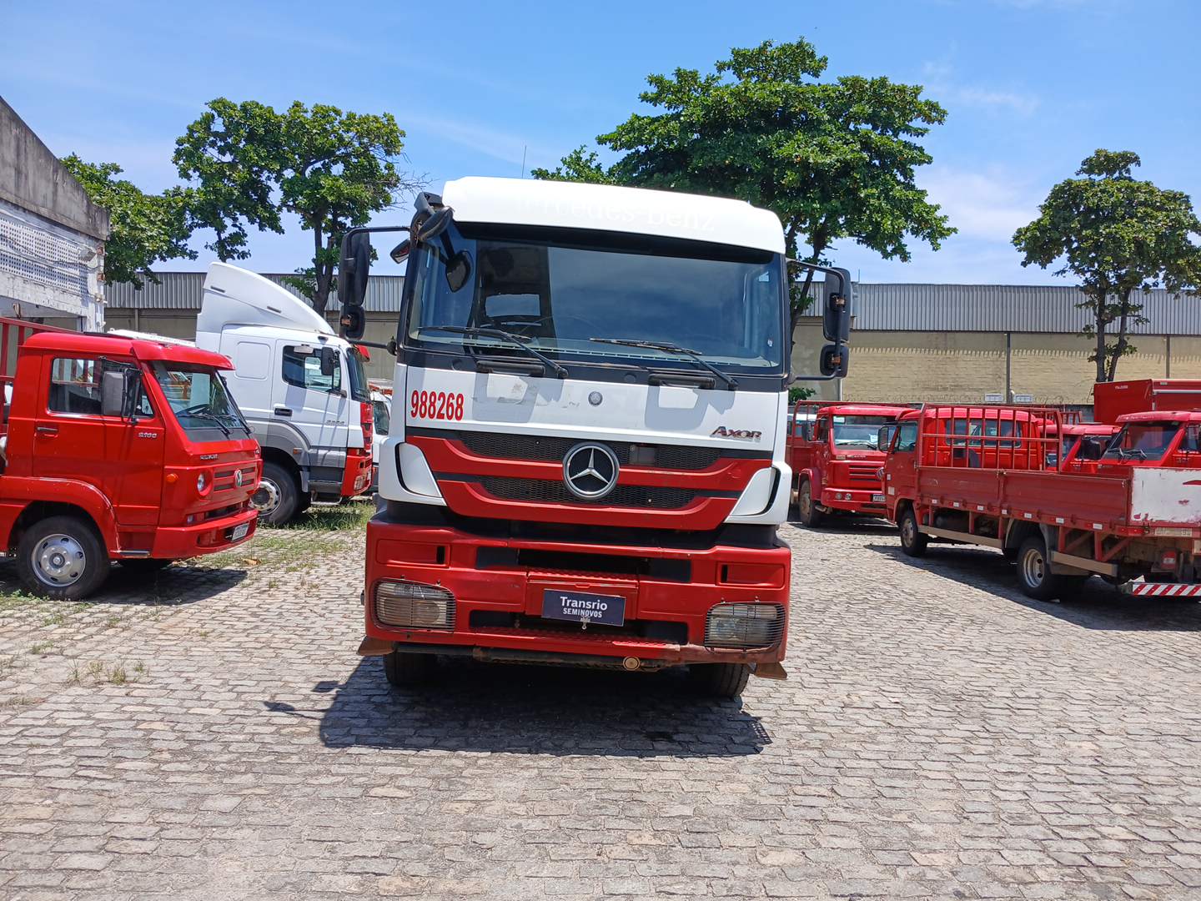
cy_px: 450
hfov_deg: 67.3
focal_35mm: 26
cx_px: 600
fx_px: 902
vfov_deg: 53.1
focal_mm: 3.98
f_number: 1.8
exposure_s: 1/475
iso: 20
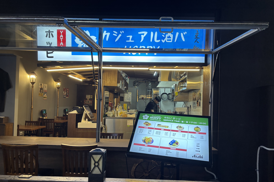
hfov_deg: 65.5
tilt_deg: -0.2
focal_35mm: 28
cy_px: 100
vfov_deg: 46.3
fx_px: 213
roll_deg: -2.3
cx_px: 135
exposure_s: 1/120
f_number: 1.6
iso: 125
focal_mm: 5.96
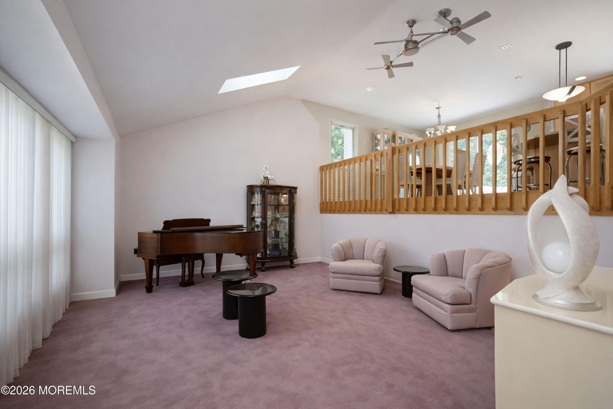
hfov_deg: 96.7
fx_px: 272
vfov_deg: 73.8
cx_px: 306
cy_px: 204
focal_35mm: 16
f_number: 4
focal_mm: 16
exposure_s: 1/30
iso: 64
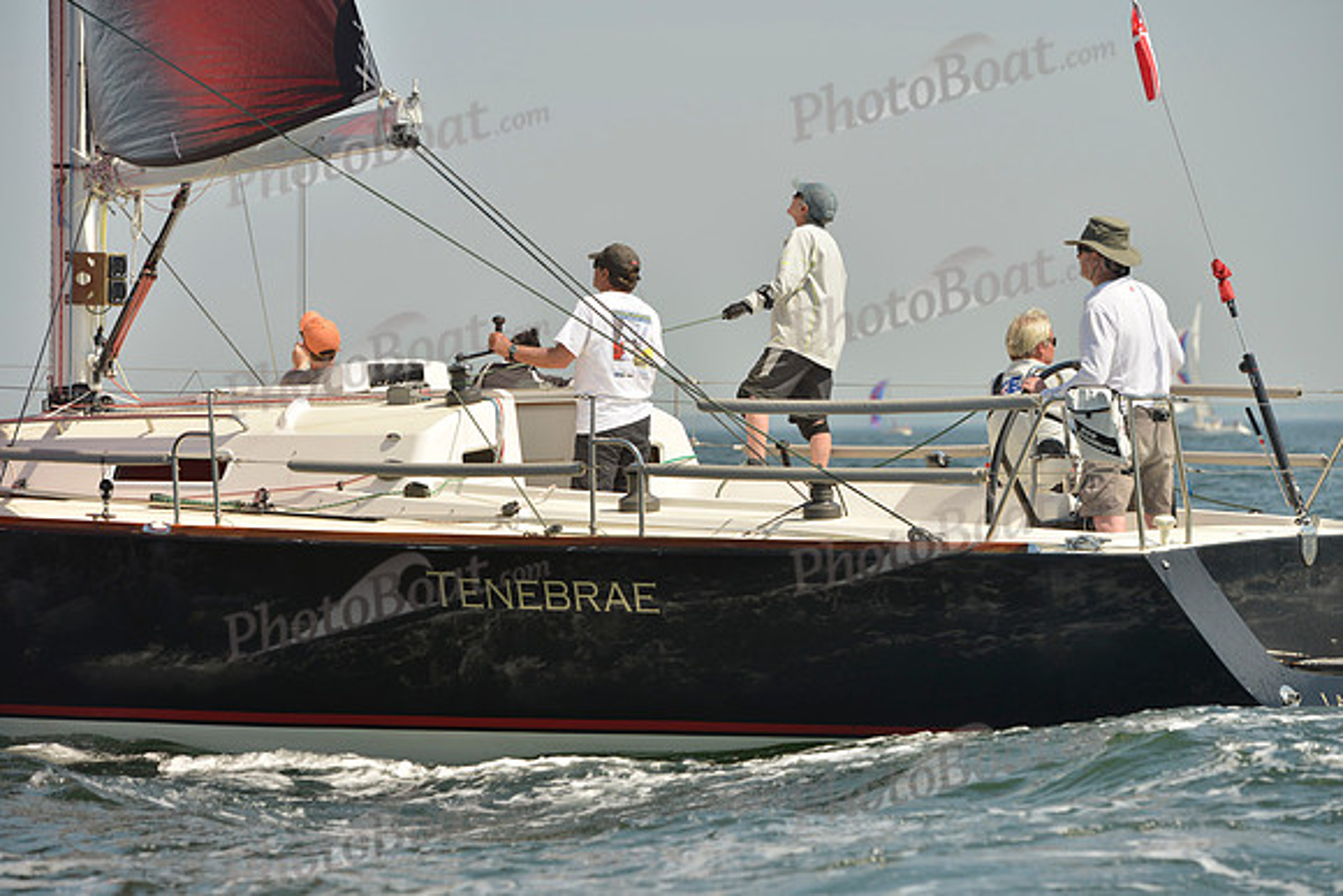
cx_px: 672
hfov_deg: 14.7
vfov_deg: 9.8
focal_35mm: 140
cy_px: 448
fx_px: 5224
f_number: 6.3
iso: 200
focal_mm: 140
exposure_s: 1/1250
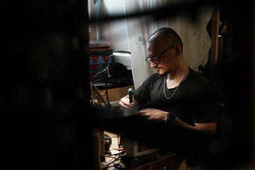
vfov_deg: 31.2
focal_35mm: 43
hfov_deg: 45.4
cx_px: 128
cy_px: 85
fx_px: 305
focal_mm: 43
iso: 1250
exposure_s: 1/60
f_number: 2.8
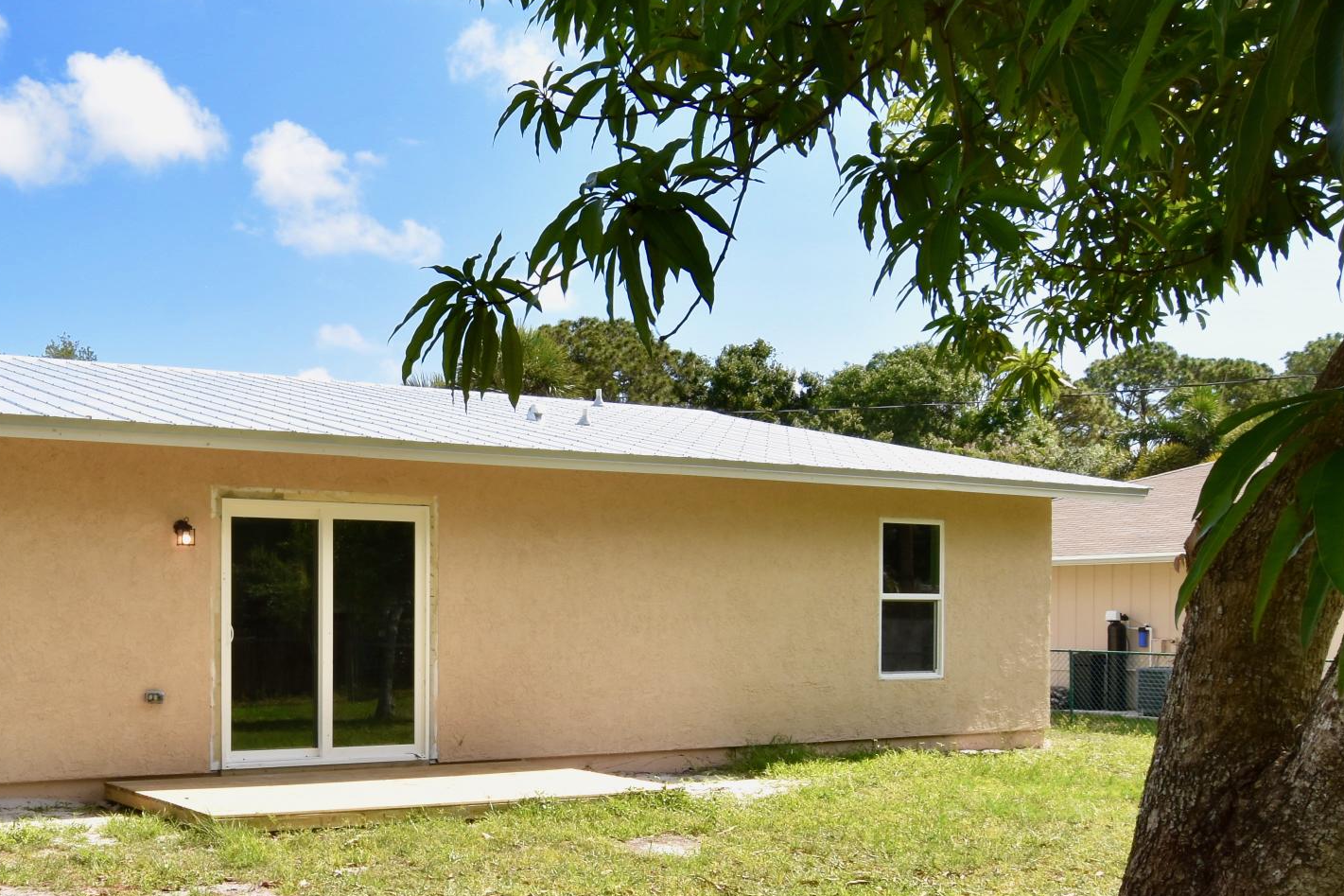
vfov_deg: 34.6
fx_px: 1418
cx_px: 224
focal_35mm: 38
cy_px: 621
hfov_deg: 47.3
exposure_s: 1/125
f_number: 13
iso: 200
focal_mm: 12
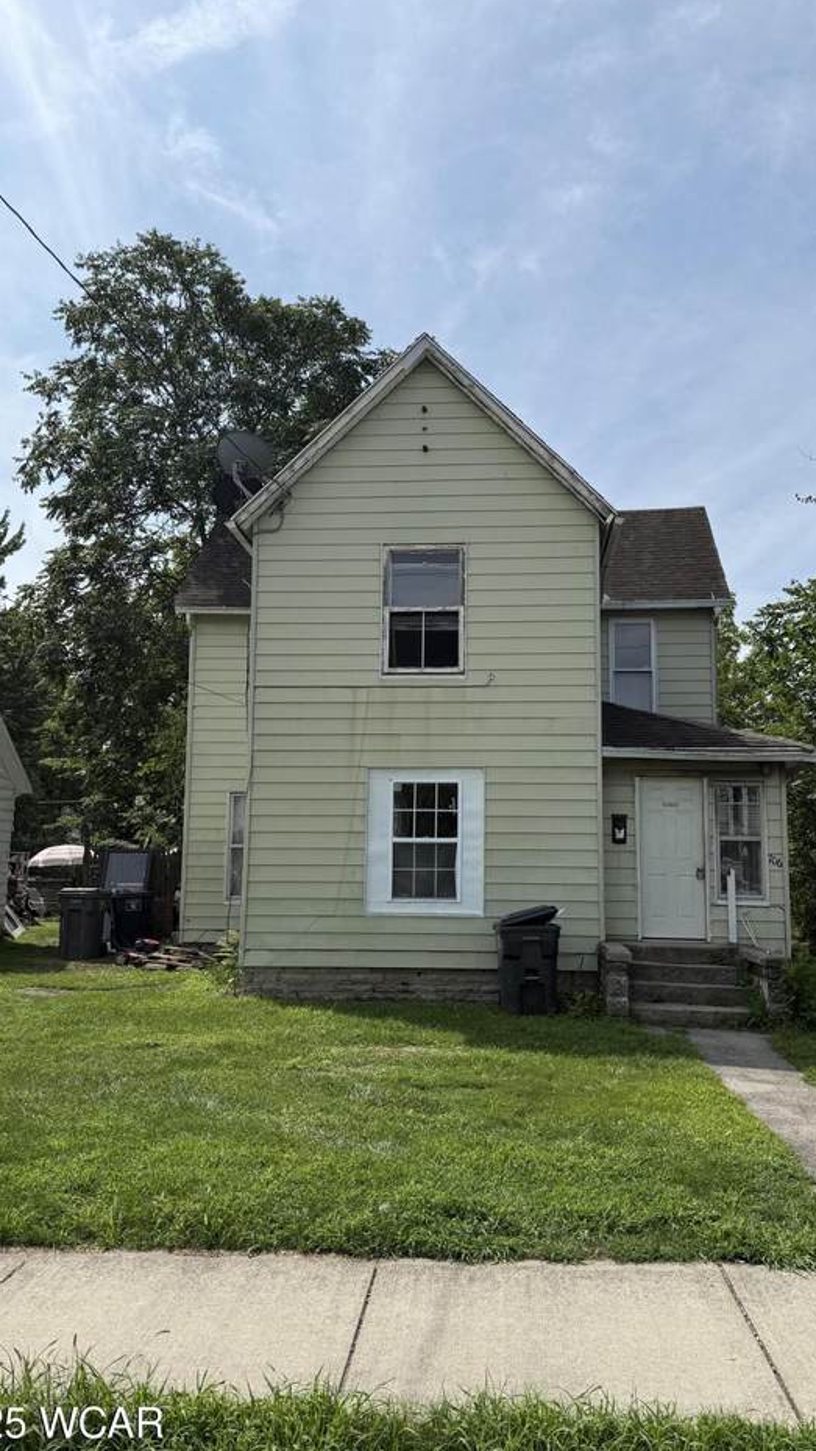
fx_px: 1039
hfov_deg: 42.8
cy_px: 743
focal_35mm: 27
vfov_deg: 69.9
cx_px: 460
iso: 80
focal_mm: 6.76
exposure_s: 1/6711
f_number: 1.78
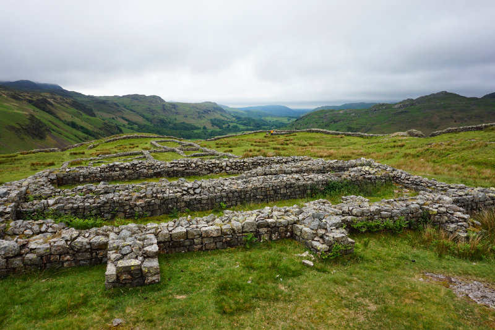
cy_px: 165
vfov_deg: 53.1
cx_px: 248
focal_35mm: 24
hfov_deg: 73.8
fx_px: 330
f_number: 10
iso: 100
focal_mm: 16
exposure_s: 1/80
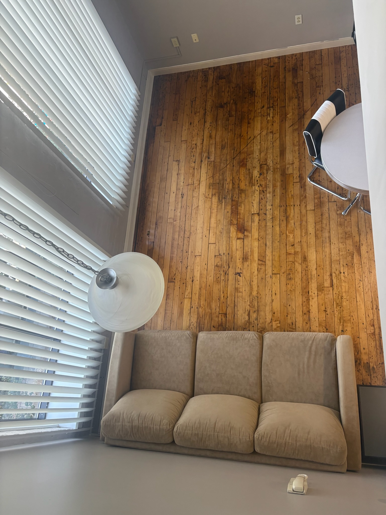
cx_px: 193
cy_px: 258
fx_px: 387
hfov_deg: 53.1
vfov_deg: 67.3
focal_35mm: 26
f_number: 1.6
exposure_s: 1/78
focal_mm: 5.96
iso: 125
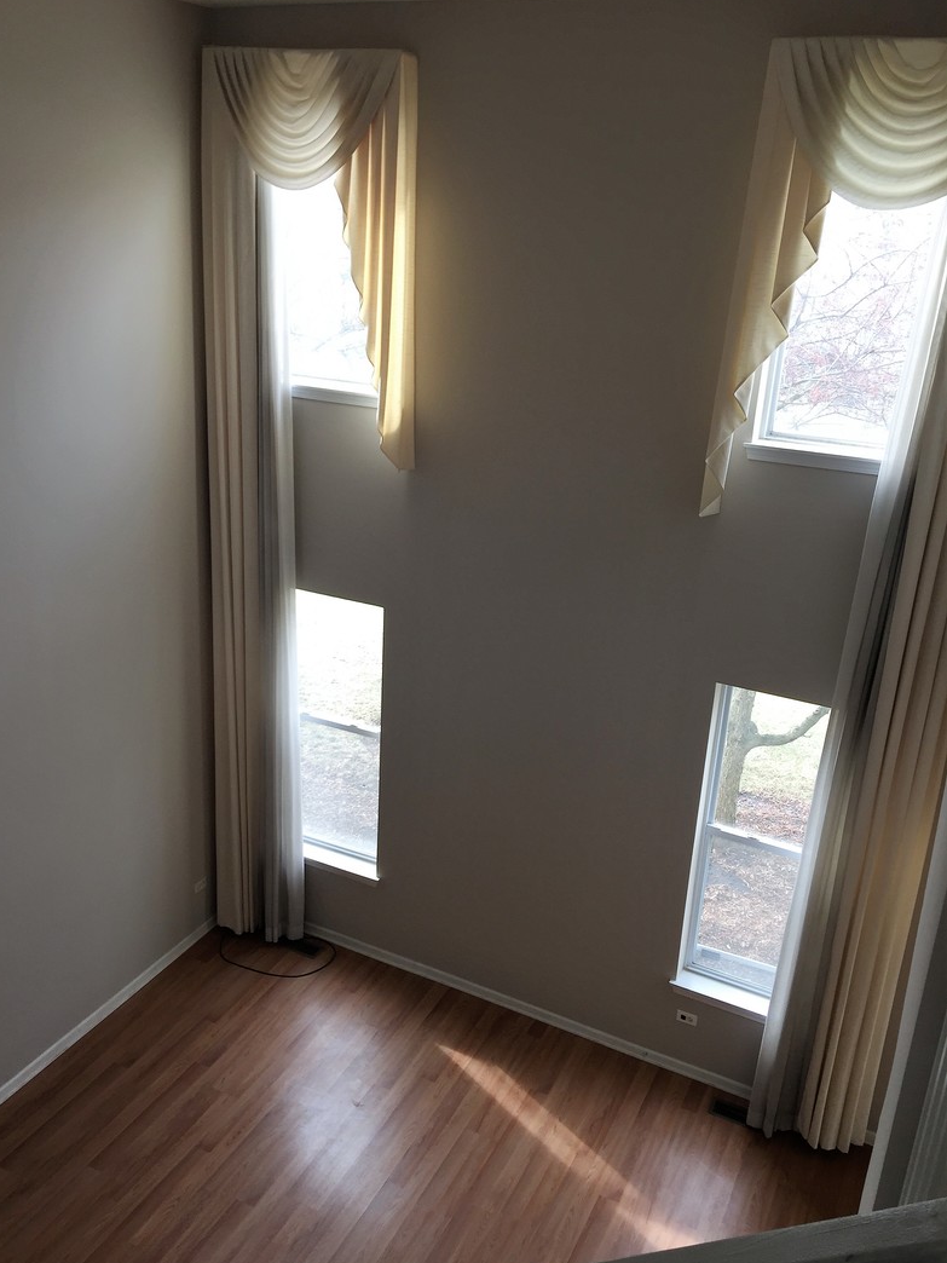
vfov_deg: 60.0
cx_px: 458
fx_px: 1094
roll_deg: -3.6
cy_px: 638
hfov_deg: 46.8
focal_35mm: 30
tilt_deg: -18.1
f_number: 2.2
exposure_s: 1/60
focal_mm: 4.15
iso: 32
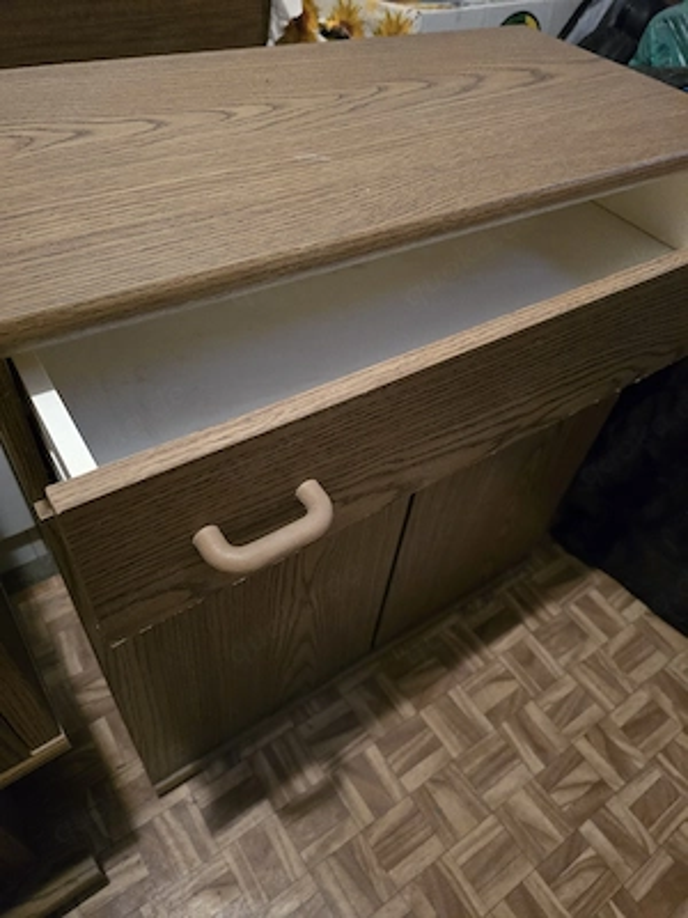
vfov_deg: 73.9
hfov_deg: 58.9
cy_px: 459
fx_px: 610
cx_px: 344
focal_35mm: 23
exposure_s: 1/33.4
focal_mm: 6.3
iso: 1600
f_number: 1.7
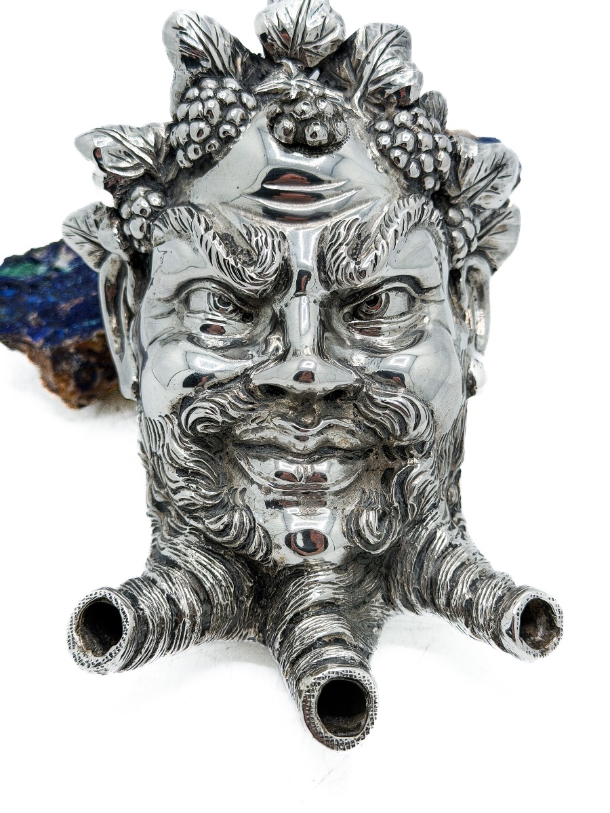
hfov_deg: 30.3
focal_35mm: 48
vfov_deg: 39.7
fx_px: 1128
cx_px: 305
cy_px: 406
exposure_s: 1/1200
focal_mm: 6.76
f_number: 1.8
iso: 64
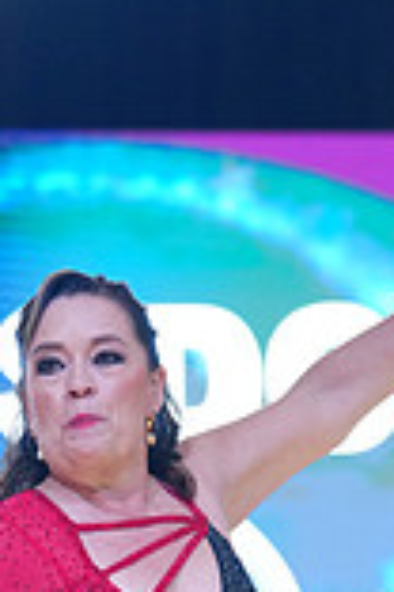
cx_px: -97
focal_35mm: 317
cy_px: 956
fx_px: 5204
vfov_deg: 6.4
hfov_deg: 4.3
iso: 2000
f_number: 2.8
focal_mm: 85
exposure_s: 1/400
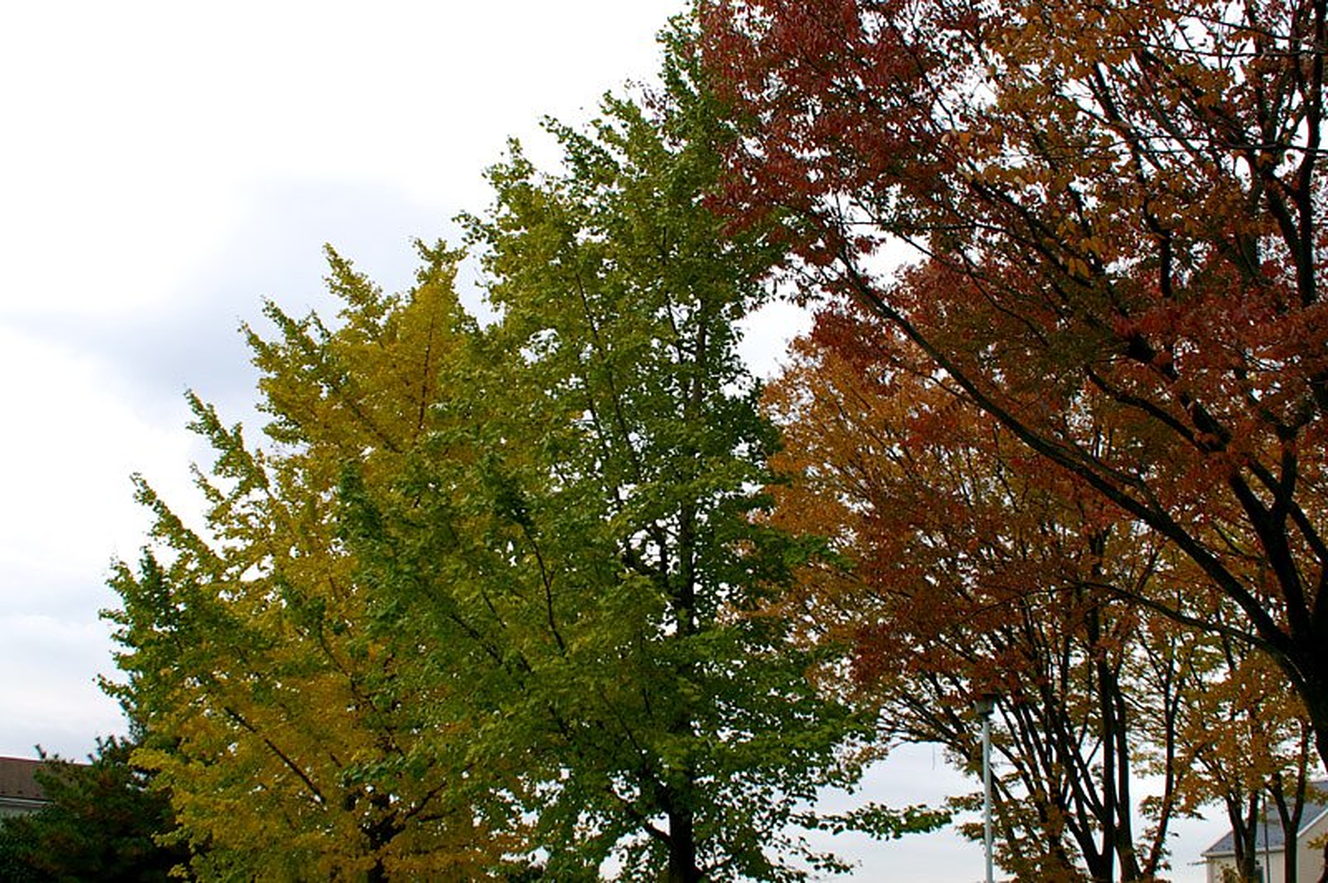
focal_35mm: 42
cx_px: 664
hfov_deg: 46.4
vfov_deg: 31.8
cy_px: 442
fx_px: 1548
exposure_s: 1/250
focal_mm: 28
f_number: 5.6
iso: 200
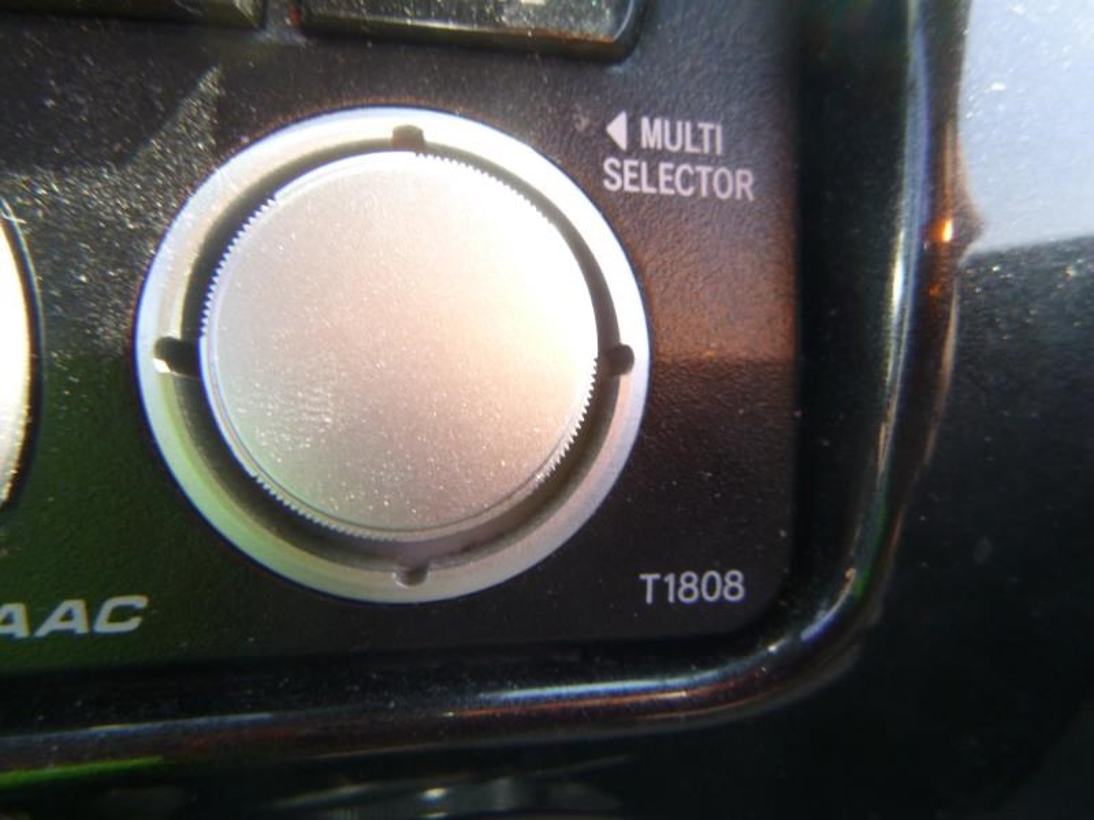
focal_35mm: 25
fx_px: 790
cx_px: 547
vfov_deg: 54.9
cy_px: 410
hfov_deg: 69.4
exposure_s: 1/60
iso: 160
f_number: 3.9
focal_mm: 4.5
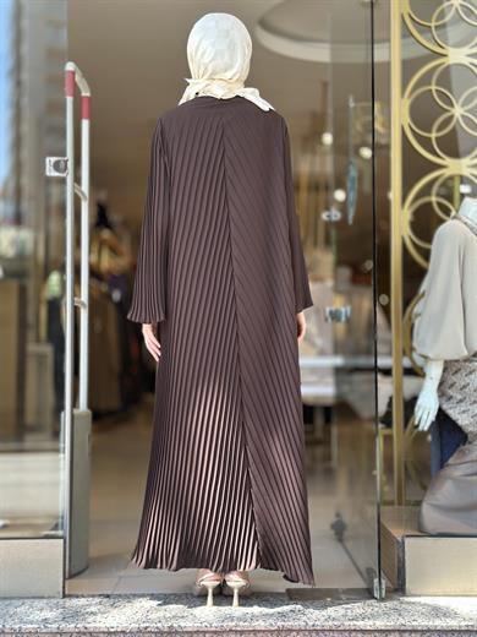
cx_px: 238
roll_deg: -0.5
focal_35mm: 48
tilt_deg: +3.3
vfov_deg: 39.7
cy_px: 318
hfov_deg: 30.3
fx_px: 882
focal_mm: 6.86
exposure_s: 1/242
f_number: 1.78
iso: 80
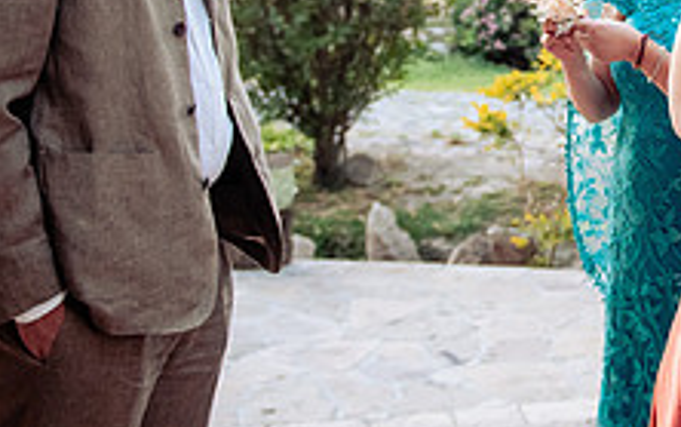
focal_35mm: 72
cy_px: 11
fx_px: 1337
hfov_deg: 26.5
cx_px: 733
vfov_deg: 17.7
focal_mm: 27
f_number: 2.8
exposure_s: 1/250
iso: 2000
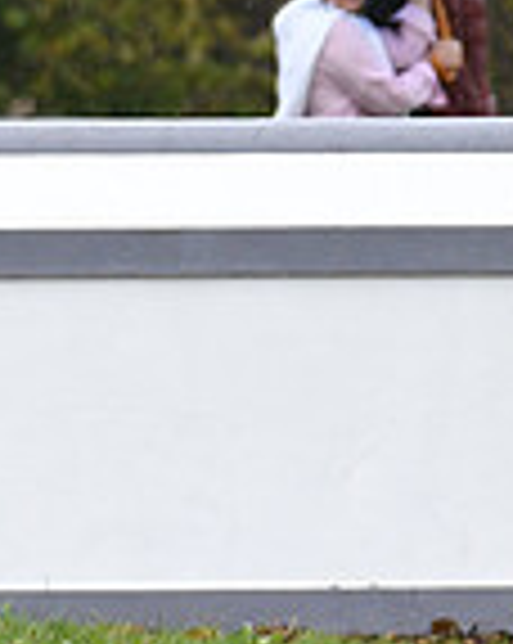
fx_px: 27197
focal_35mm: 1430
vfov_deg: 1.4
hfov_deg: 1.1
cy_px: -110
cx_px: 1017
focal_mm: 250
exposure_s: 1/1250
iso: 1600
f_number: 4.5
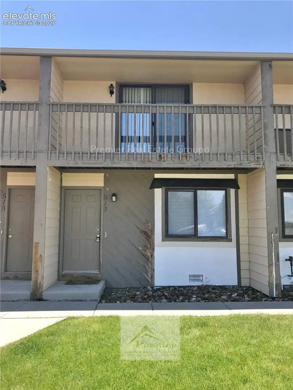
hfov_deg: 49.8
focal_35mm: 28
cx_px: 146
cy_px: 195
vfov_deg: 63.4
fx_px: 316
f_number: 1.8
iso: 20
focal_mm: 3.99
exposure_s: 1/977
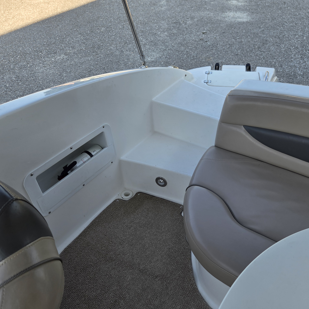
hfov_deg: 57.2
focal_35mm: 28
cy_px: 158
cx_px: 165
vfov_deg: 57.3
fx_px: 283
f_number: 1.8
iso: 80
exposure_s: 1/1228
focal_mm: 5.4
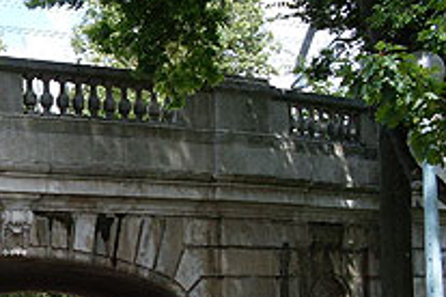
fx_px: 1065
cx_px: -15
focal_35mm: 86
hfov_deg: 22.6
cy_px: 263
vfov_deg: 15.7
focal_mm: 6.3
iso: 80
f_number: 2.8
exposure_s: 1/500
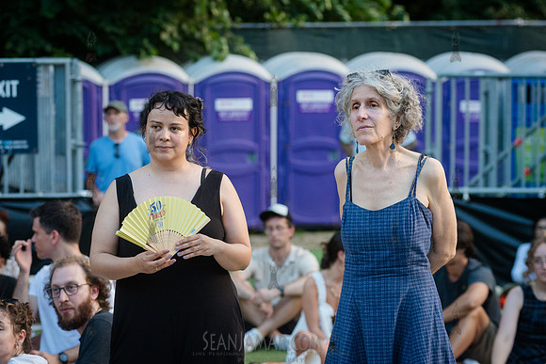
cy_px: 181
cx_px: 287
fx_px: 2051
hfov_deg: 15.2
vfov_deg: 10.2
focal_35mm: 135
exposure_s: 1/400
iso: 2000
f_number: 4
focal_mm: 105
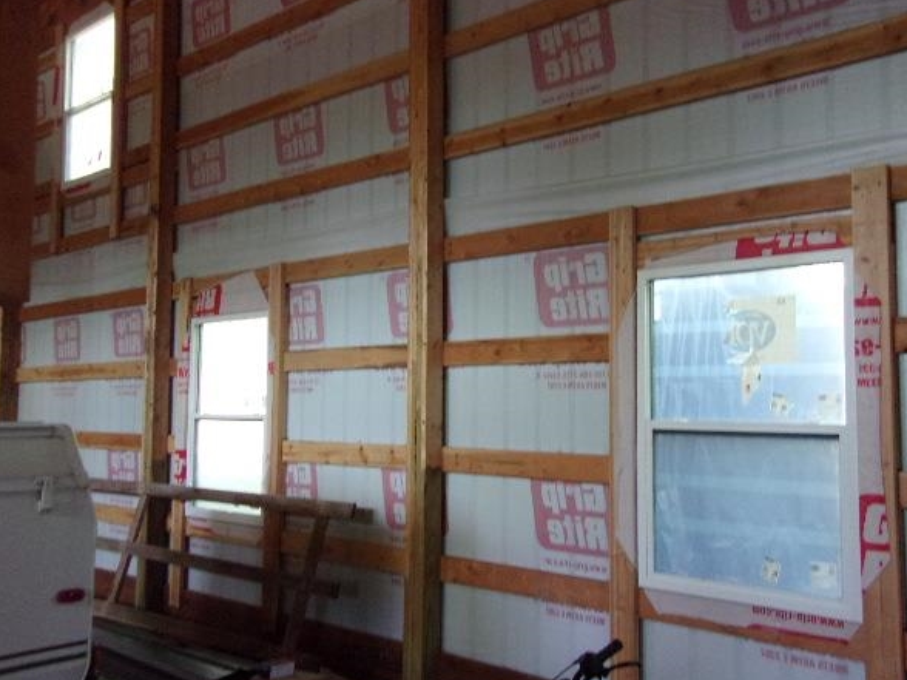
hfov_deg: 50.1
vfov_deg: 38.7
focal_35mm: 37
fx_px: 969
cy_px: 327
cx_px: 491
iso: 400
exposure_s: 1/34
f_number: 3.3
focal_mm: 6.1
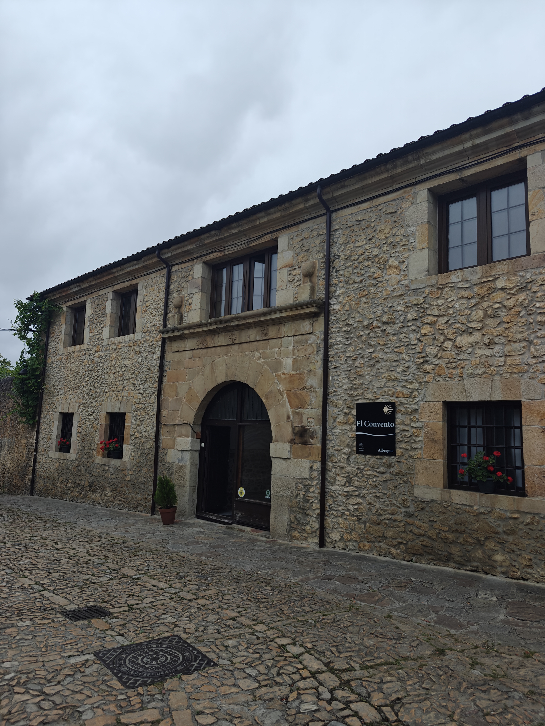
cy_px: 363
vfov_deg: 73.9
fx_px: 483
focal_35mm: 23
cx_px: 272
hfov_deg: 58.9
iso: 50
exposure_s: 1/198
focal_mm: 6.06
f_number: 1.6
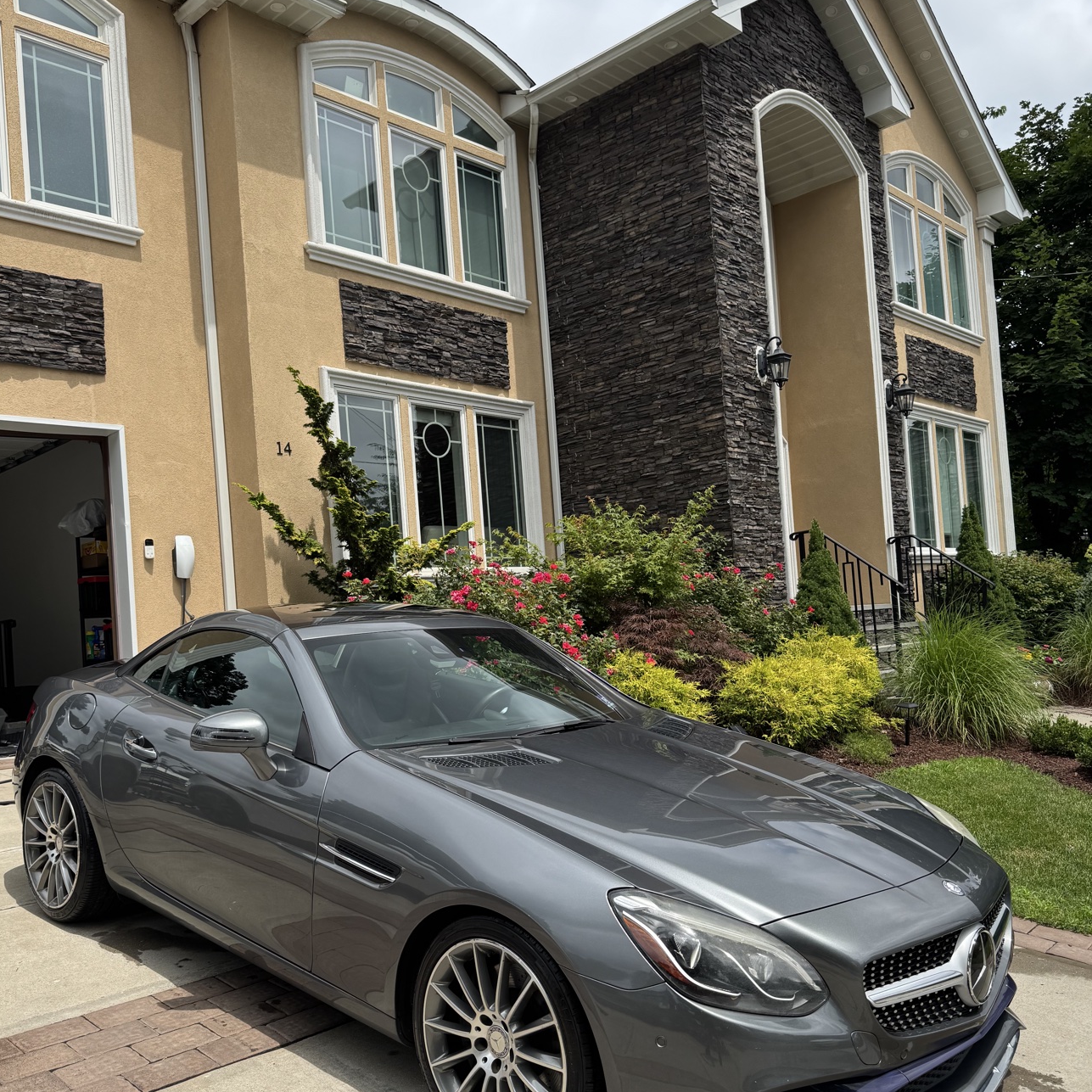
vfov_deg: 55.5
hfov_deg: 55.6
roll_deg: +5.1
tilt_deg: +1.6
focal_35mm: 29
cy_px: 601
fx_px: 1035
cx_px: 542
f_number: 1.78
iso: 80
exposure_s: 1/3802
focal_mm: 6.76
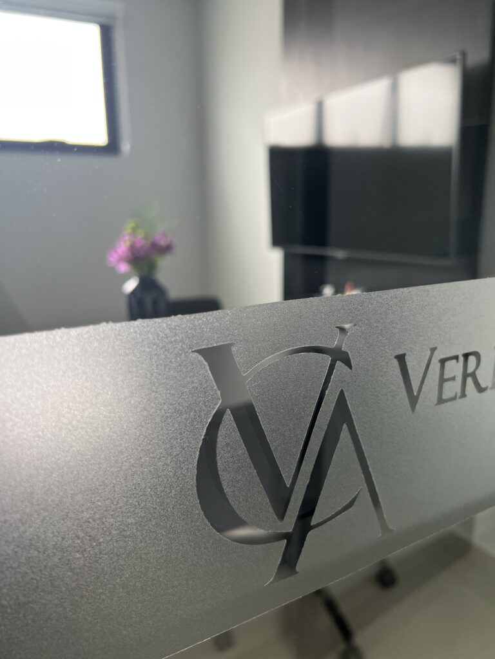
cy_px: 330
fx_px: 496
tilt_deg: -12.4
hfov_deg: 53.1
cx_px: 248
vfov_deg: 67.3
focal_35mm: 26
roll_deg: +0.8
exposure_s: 1/89
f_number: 1.5
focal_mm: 5.7
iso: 125
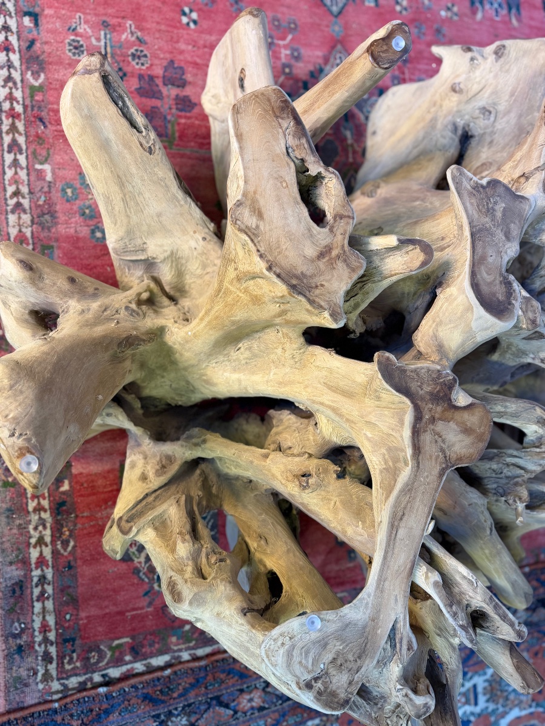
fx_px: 504
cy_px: 363
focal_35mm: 24
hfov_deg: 56.8
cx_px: 272
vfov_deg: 71.6
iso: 160
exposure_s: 1/50
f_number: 1.78
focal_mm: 6.76
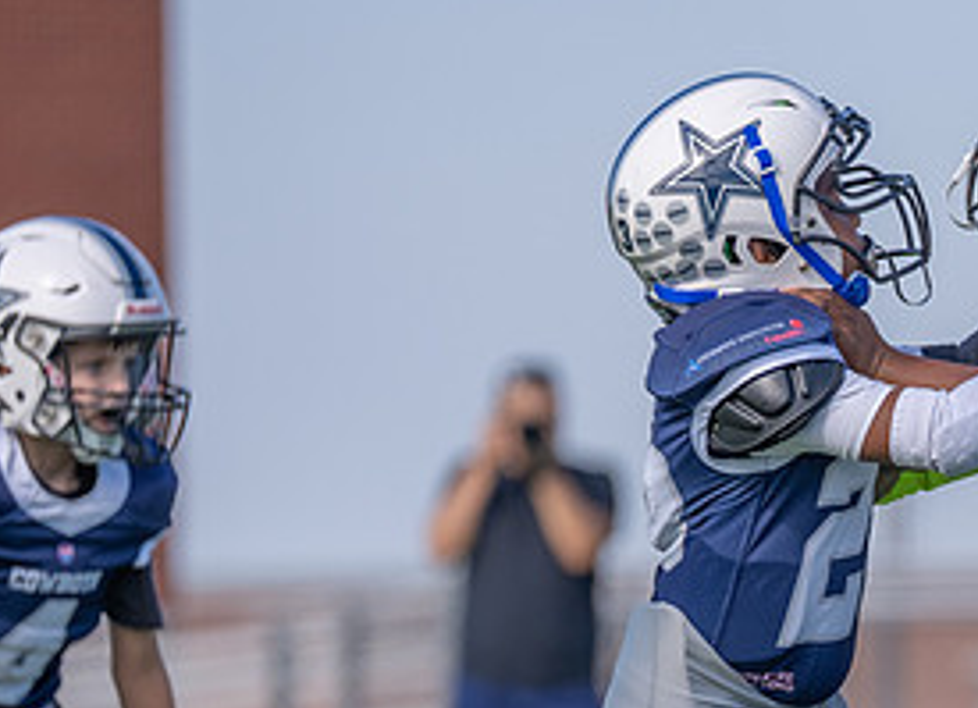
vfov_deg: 2.2
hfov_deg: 3.0
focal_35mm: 667
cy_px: 760
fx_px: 18609
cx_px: 1174
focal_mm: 200
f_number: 2.8
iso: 100
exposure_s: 1/2000
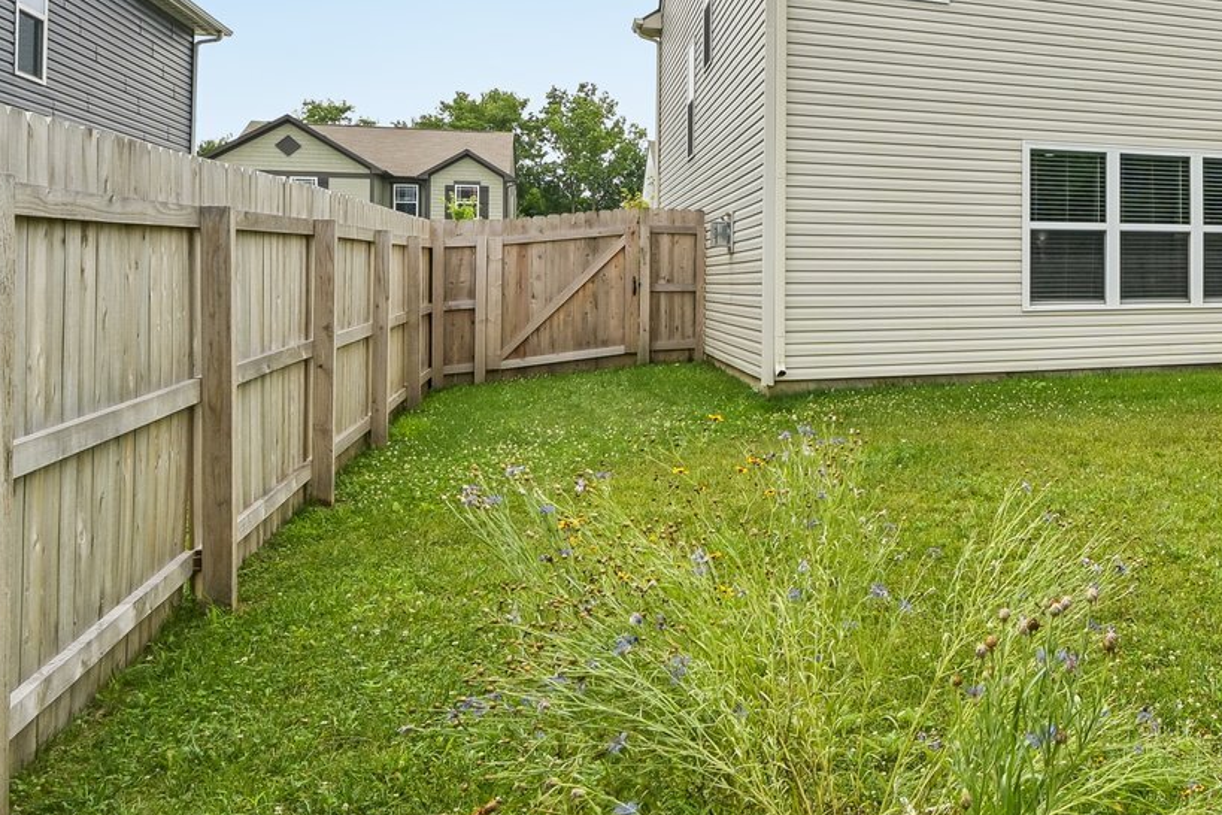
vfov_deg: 37.3
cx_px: 1194
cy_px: 252
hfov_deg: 46.5
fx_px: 1188
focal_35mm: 35
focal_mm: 14
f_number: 8
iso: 100
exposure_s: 1/250
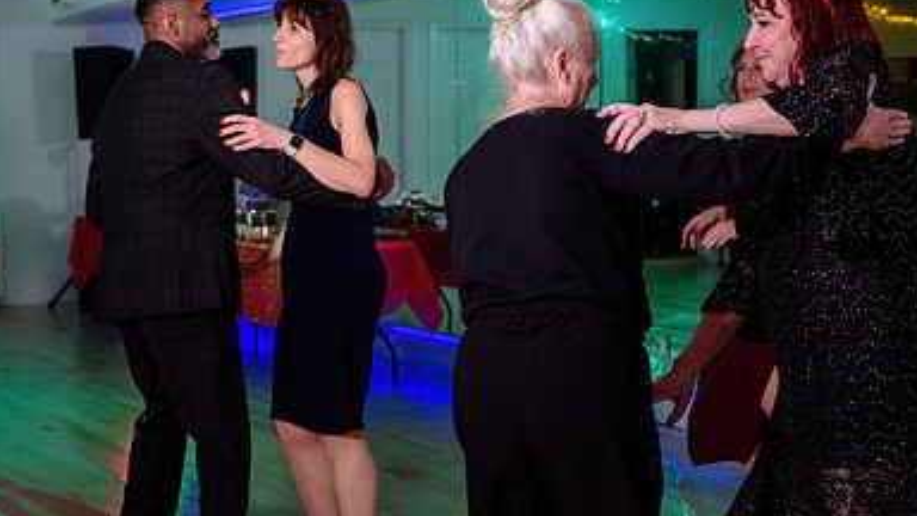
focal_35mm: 66
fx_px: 1605
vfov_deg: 18.3
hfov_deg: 31.7
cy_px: 280
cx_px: 320
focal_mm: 35
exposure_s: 1/200
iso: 500
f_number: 2.8
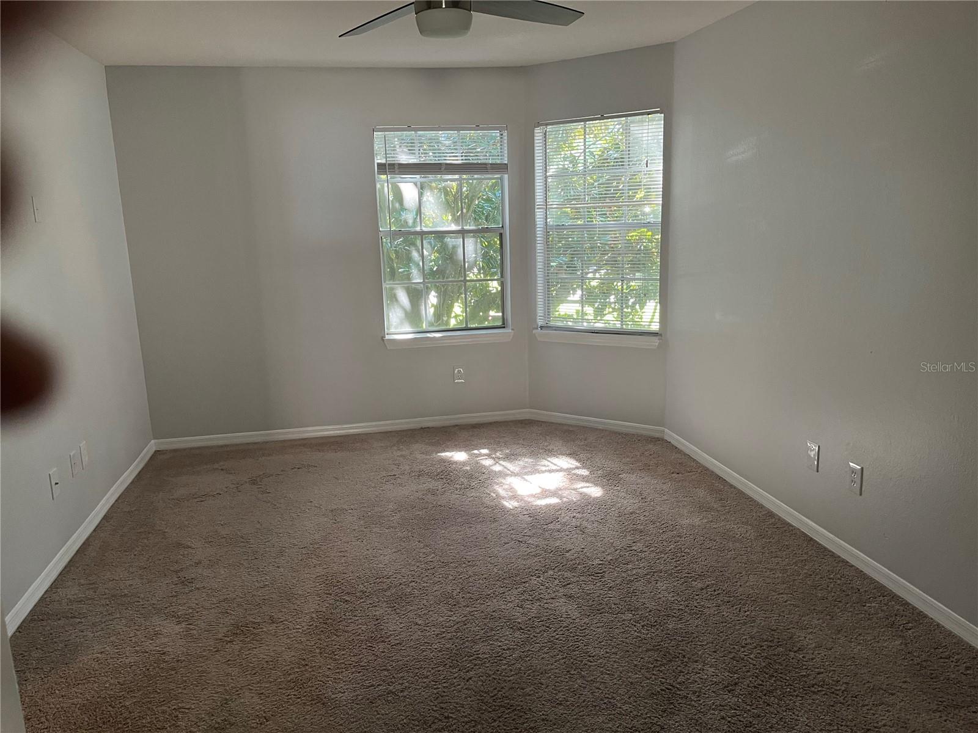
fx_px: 735
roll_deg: +2.0
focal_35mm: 26
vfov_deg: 53.1
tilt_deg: -13.2
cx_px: 489
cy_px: 366
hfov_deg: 67.3
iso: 160
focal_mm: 5.1
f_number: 1.6
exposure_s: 1/60
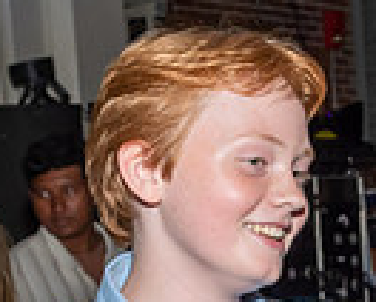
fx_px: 1805
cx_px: 511
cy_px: 415
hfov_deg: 11.5
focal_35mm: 162
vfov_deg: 9.4
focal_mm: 19
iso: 400
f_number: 6.3
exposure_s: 1/250
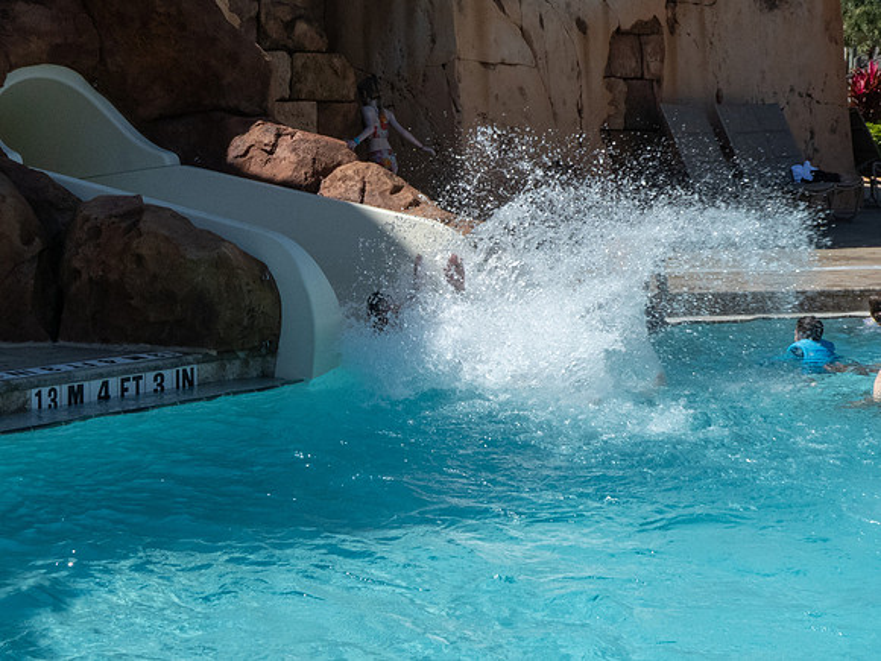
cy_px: 322
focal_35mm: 67
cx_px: 429
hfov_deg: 28.8
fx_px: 1715
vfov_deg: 21.8
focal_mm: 7.8
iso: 80
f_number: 6.3
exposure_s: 1/500
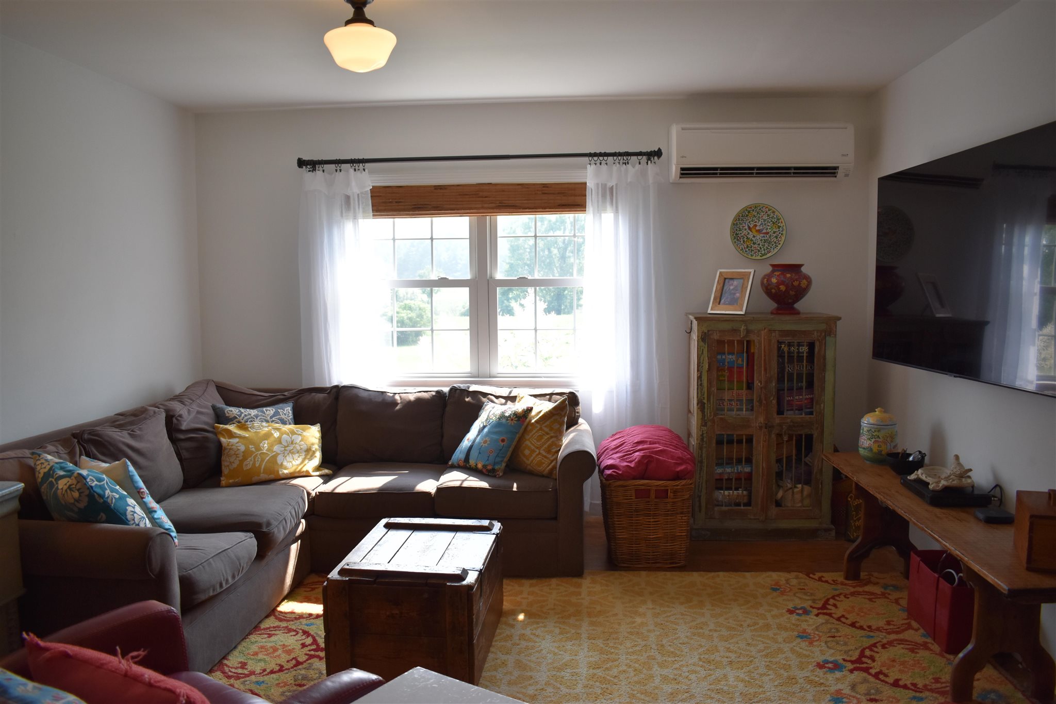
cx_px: 528
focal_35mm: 27
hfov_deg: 67.4
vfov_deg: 47.9
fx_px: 792
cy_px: 352
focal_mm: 18
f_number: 3.5
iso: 450
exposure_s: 1/250
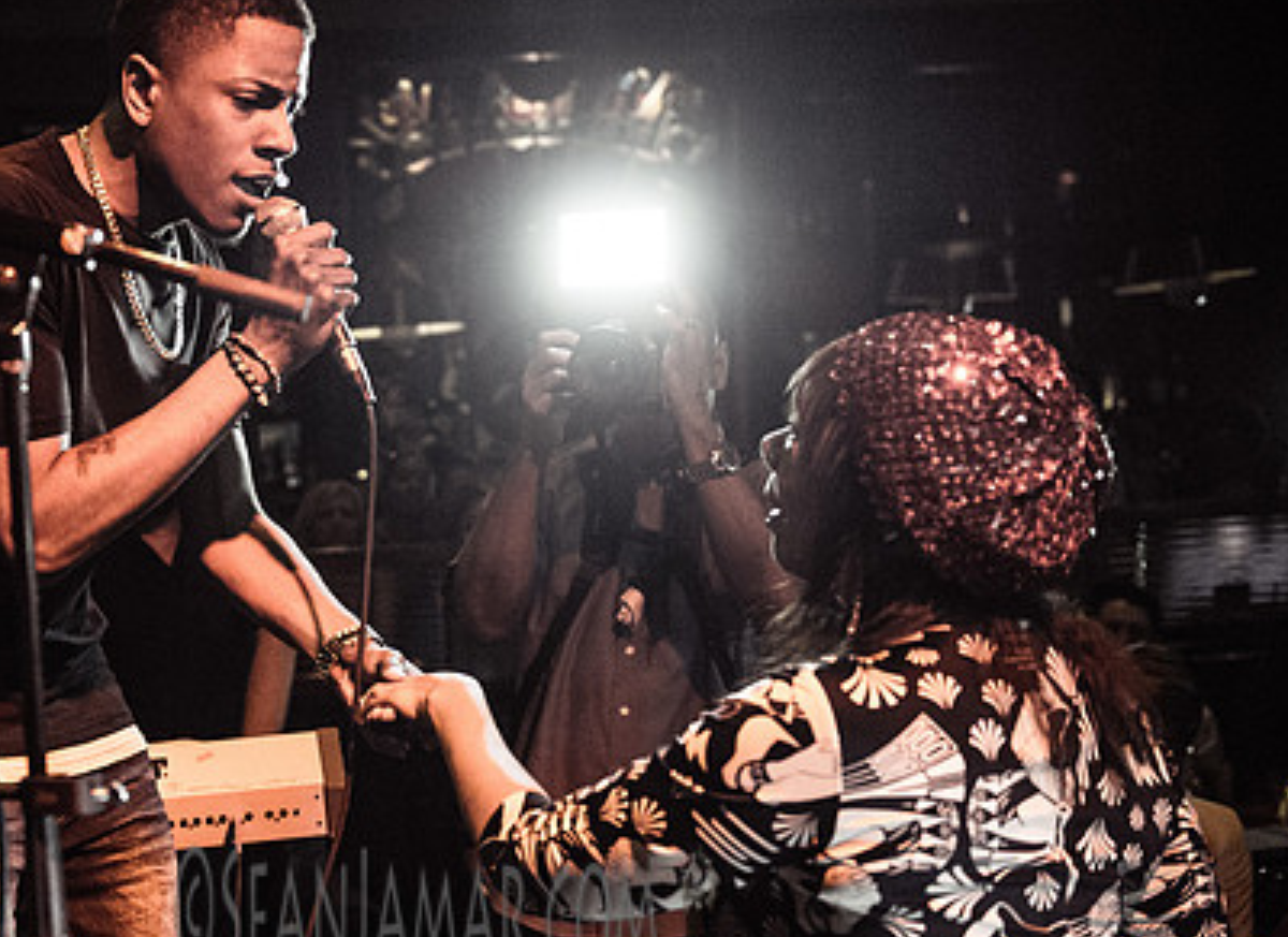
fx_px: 2356
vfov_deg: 22.4
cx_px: 275
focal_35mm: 64
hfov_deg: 29.9
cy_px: 620
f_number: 2.8
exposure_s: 1/200
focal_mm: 38
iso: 4000
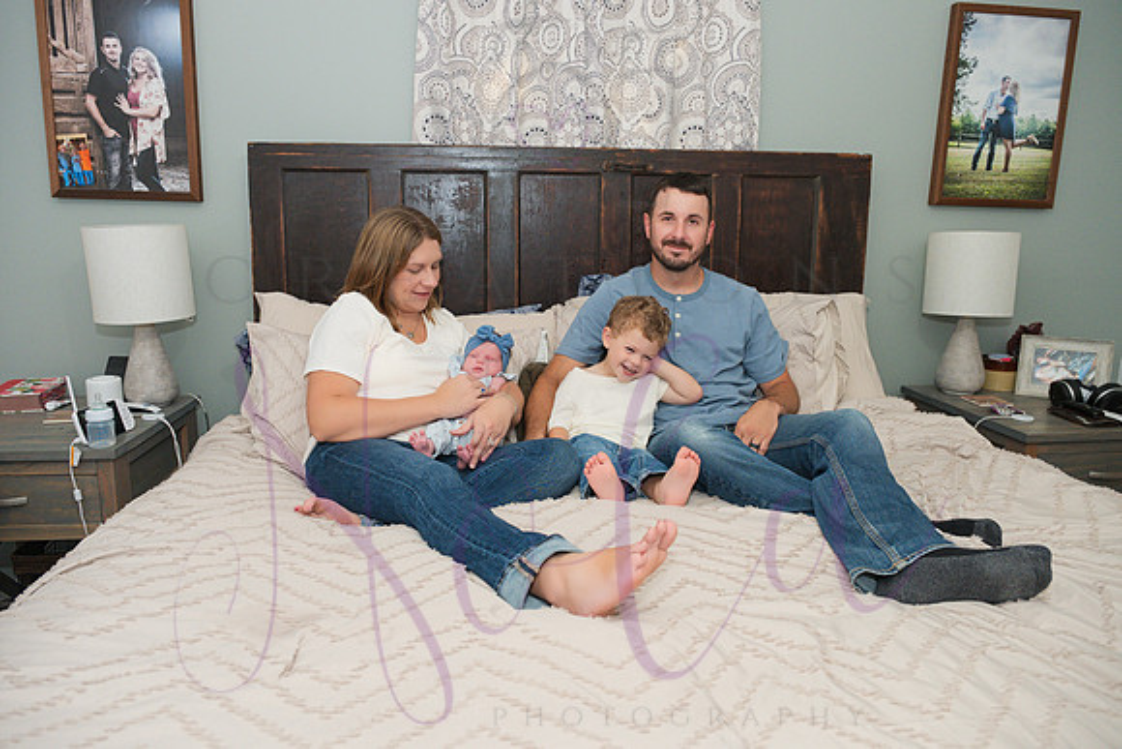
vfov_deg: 53.2
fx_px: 748
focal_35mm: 24
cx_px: 561
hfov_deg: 73.7
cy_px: 374
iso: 800
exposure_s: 1/320
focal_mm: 24
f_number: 4
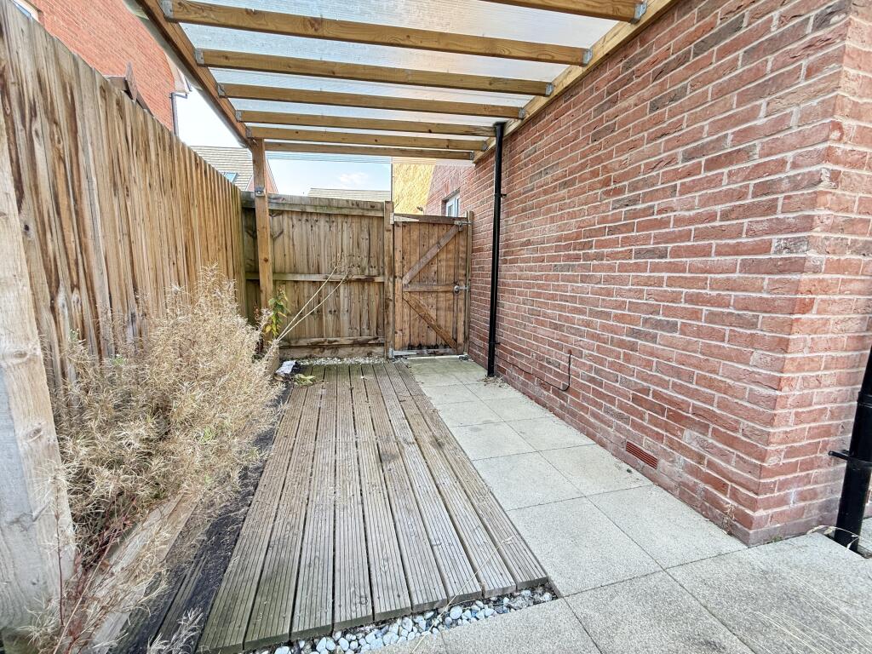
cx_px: 436
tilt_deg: -8.6
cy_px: 327
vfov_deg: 85.7
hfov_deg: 102.1
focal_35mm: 14
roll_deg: -1.1
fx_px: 353
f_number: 2.2
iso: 125
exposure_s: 1/99
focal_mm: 2.22
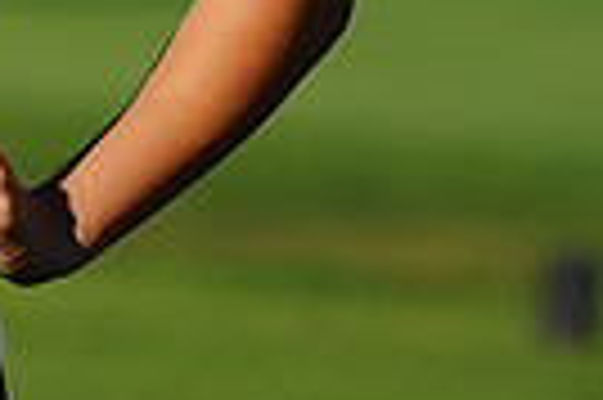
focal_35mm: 1031
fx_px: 17248
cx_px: -320
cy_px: -321
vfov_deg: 1.3
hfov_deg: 2.0
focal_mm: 238
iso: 100
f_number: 5.6
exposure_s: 1/640
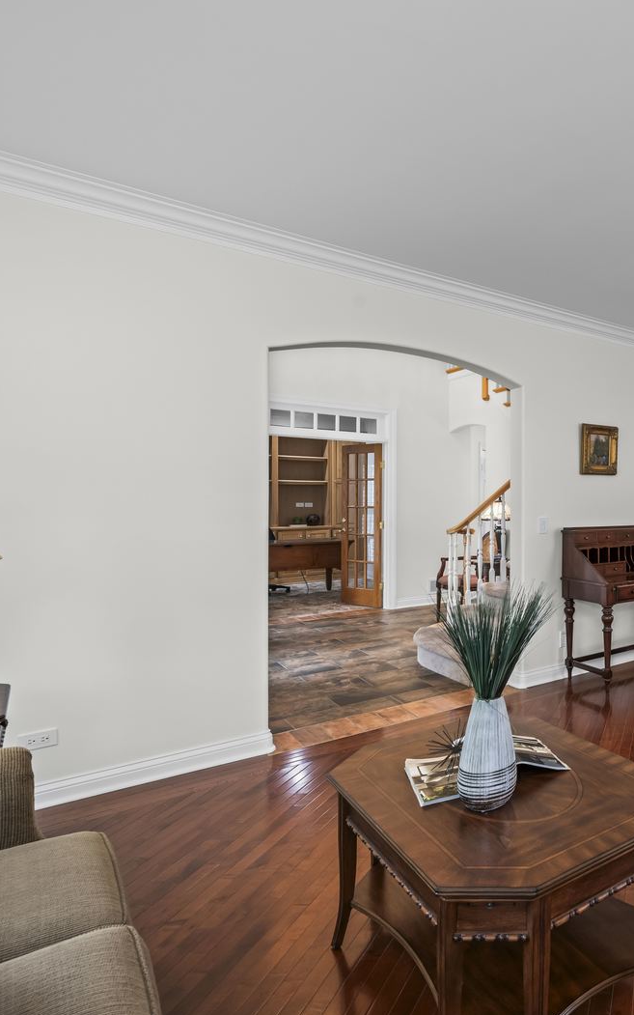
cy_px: 497
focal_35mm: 22
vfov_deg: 79.6
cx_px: 685
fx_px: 608
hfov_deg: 43.6
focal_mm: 14
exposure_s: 1/2.5
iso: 200
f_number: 8
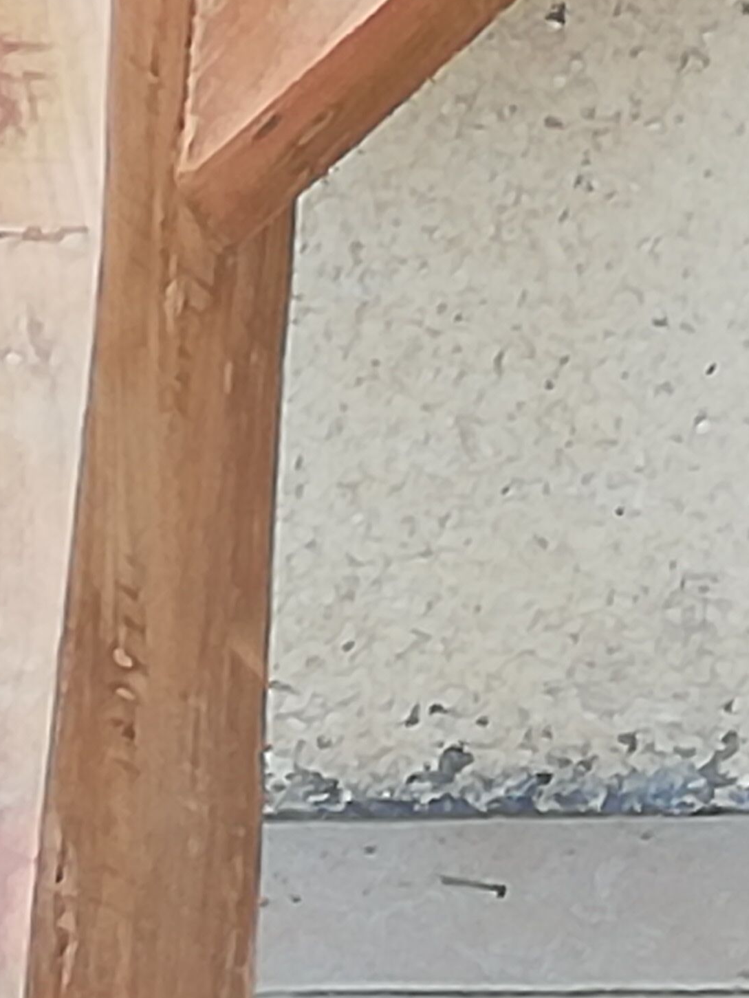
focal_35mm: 330
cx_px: 741
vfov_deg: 6.0
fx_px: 9520
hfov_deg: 4.5
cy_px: 57
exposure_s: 1/50
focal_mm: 3.81
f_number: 2.2
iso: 50
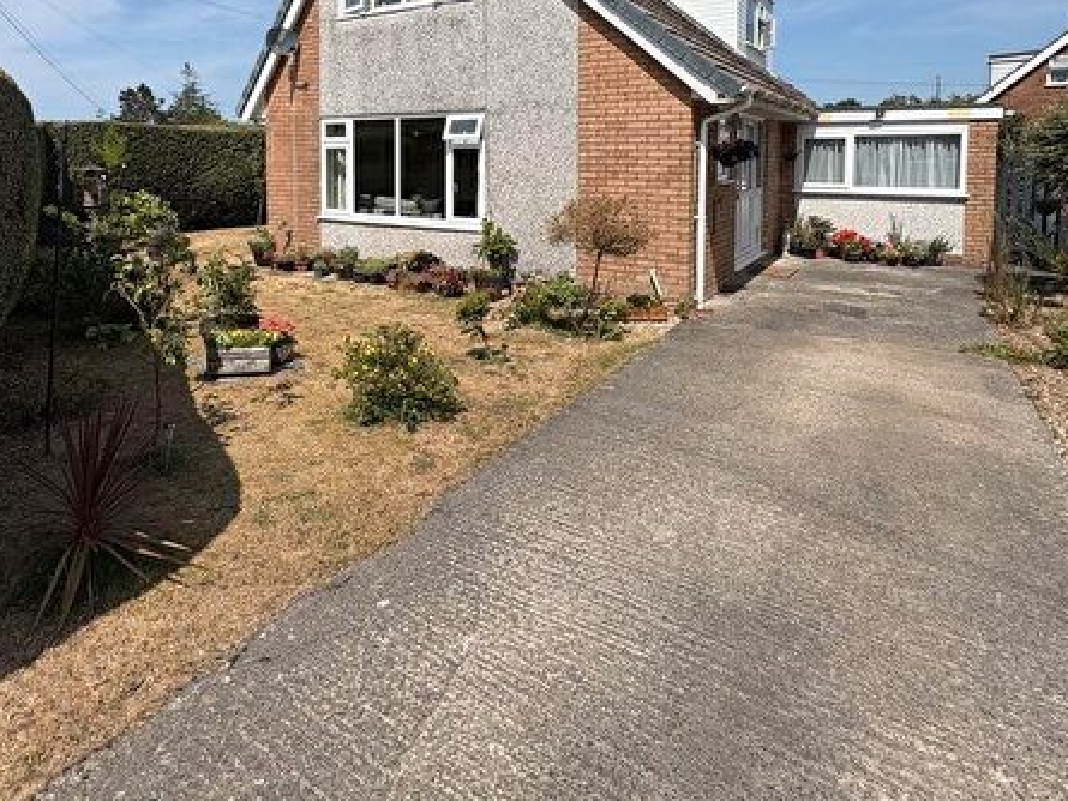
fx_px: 679
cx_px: 442
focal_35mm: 22
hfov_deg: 75.7
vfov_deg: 57.7
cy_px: 191
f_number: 2.2
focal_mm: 2.22
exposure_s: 1/2985
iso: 50
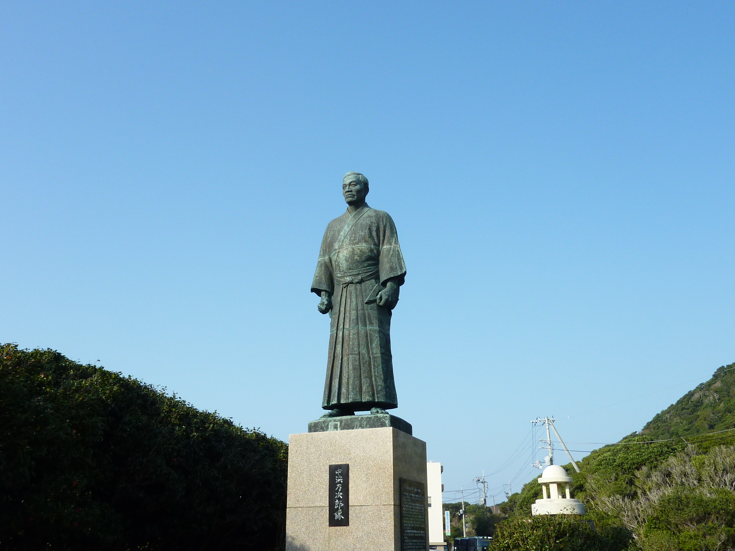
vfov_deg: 45.4
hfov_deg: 58.4
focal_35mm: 31
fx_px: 658
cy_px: 276
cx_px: 368
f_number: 4
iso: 80
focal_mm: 4.1
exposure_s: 1/500
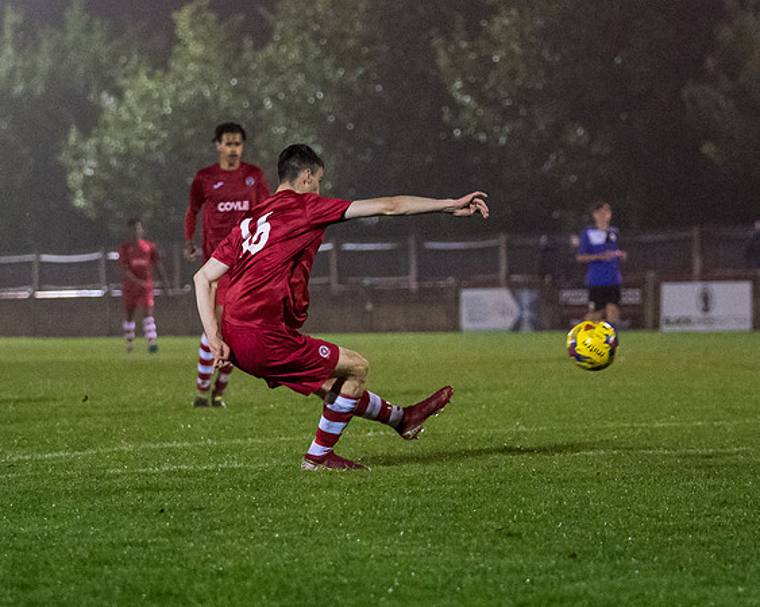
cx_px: 298
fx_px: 4866
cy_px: 331
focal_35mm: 216
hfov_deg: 8.9
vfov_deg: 7.1
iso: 6400
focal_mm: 103
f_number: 2.8
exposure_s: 1/1250
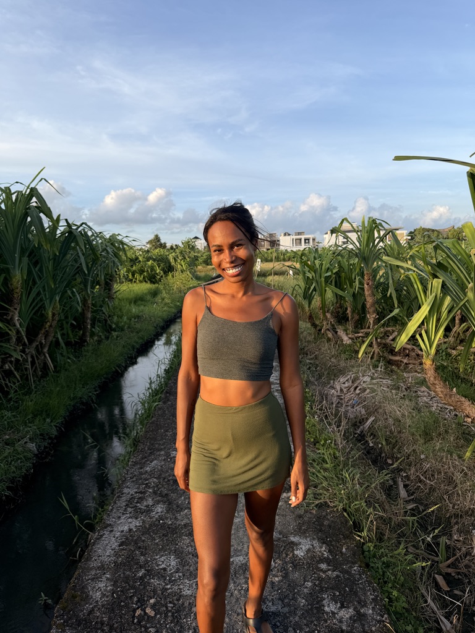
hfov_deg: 56.8
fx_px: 439
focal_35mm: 24
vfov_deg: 71.6
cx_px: 238
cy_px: 316
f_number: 1.78
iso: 80
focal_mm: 6.76
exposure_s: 1/920
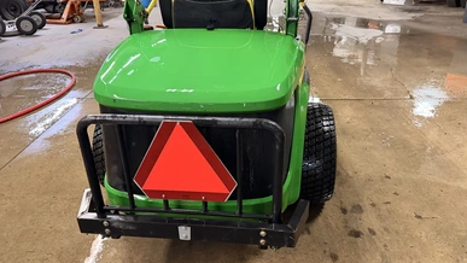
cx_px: 232
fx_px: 334
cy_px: 122
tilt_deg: -24.2
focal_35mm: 27
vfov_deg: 42.9
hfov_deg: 69.8
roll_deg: +1.4
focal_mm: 6.76
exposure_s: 1/60
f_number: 1.78
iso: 640
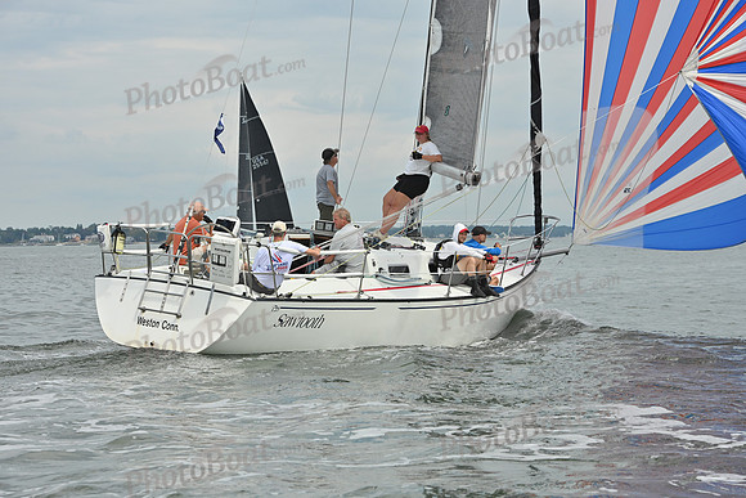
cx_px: 373
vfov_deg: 13.0
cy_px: 249
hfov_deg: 19.5
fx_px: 2176
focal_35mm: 105
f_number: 9
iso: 320
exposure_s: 1/1250
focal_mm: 105
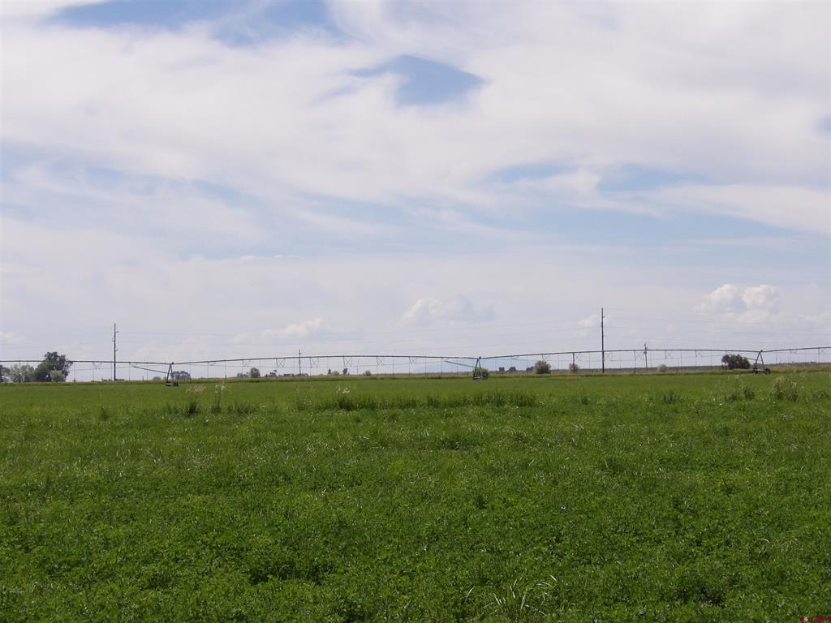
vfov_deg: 14.5
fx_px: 2449
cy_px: 312
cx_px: 416
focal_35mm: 102
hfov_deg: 19.3
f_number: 7.2
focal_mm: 18.2
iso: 100
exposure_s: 1/401
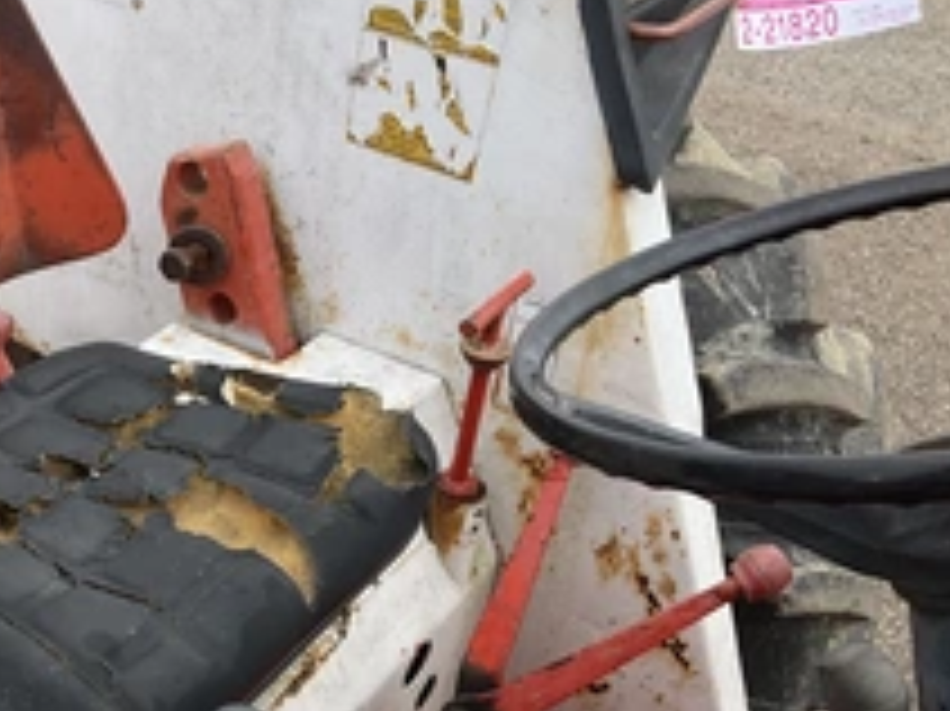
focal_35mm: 55
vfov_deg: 26.2
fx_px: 1509
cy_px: 531
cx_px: 108
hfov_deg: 33.3
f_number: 1.8
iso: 25
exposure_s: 1/683
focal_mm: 3
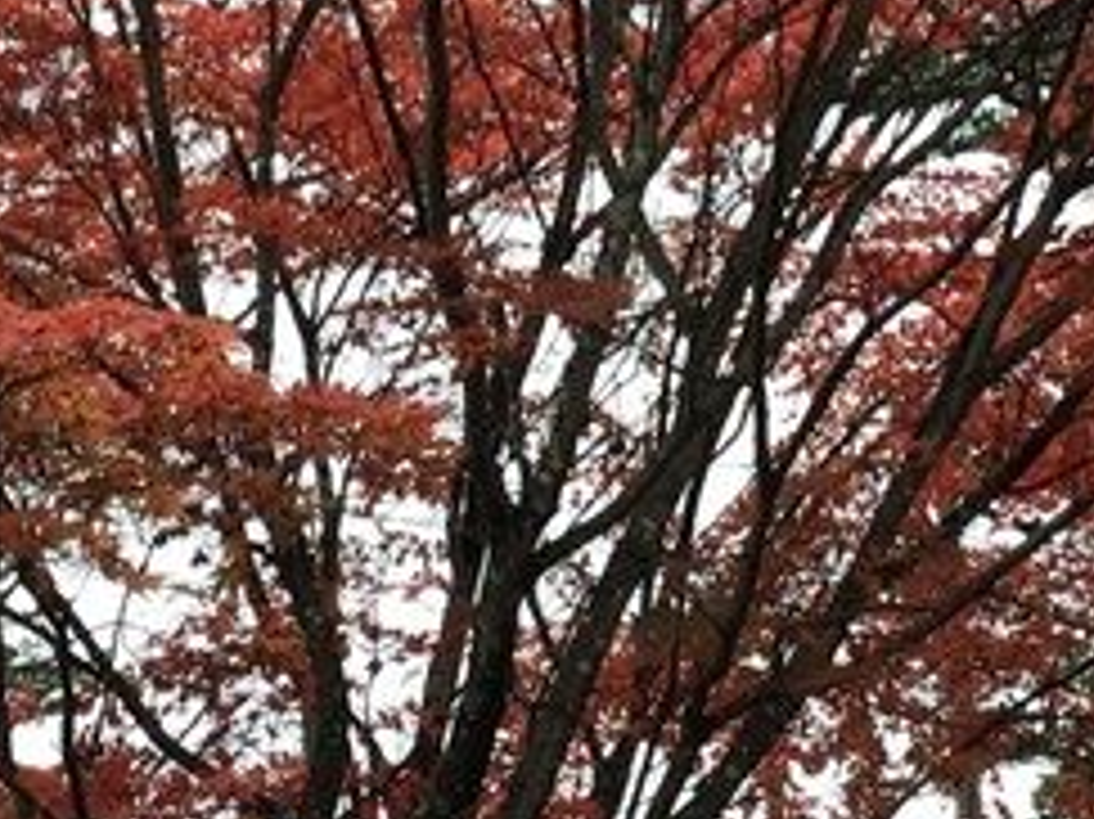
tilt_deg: +23.5
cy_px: 232
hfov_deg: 18.9
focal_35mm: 104
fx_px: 3285
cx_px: 700
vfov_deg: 14.2
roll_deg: +4.7
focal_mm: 3.3
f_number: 2.4
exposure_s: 1/120
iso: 25
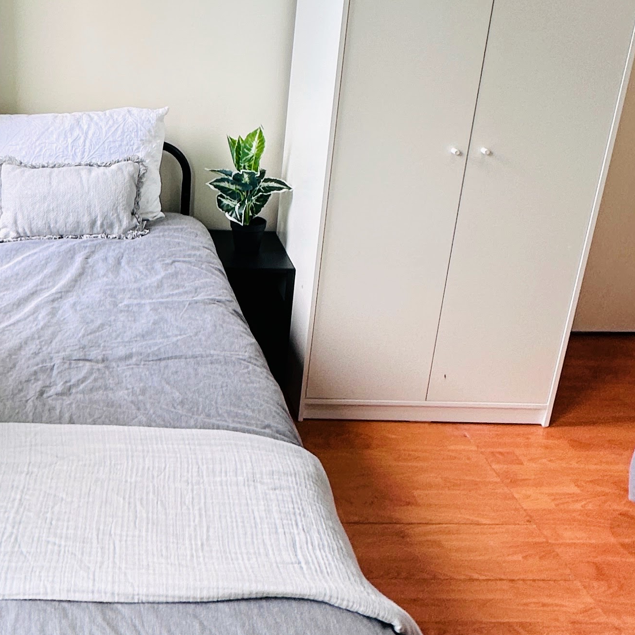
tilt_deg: -19.6
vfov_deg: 43.3
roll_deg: +0.0
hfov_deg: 40.8
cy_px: 216
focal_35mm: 38
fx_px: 789
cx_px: 75
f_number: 2.2
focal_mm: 2.22
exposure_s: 1/99
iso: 64
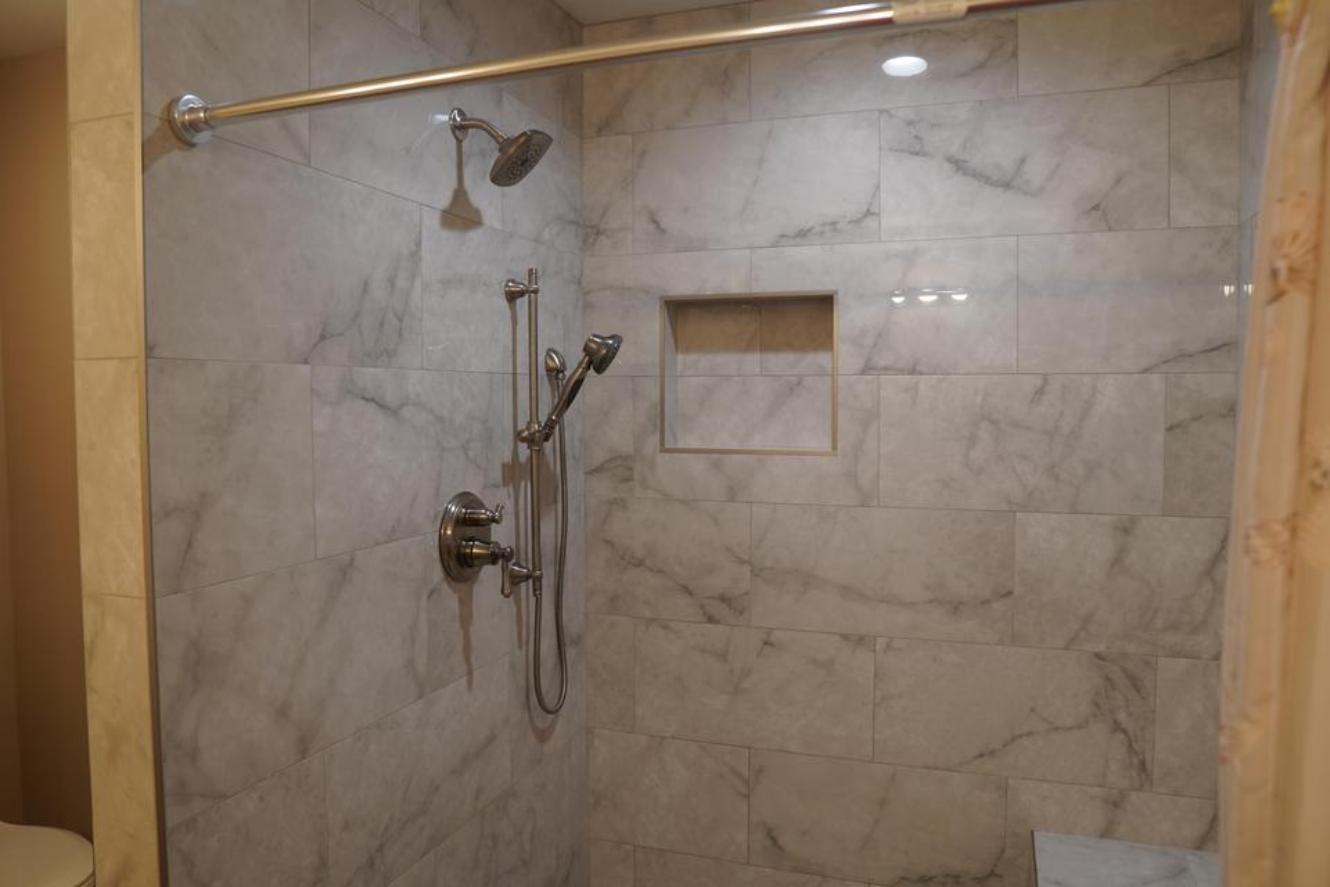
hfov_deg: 73.7
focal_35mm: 24
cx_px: 665
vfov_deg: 53.1
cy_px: 444
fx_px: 887
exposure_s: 1/40
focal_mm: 16
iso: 100
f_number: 2.5
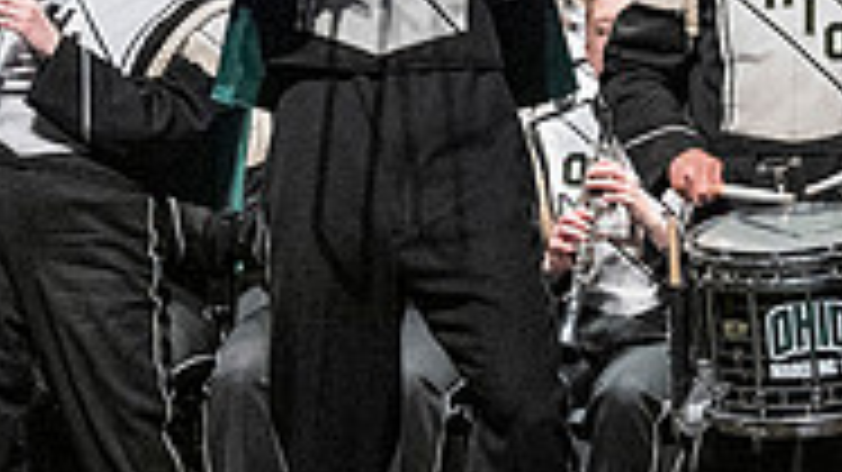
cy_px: 85
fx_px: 15756
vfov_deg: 1.7
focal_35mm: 706
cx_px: -441
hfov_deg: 3.1
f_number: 4
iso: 4000
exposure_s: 1/500
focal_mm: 145
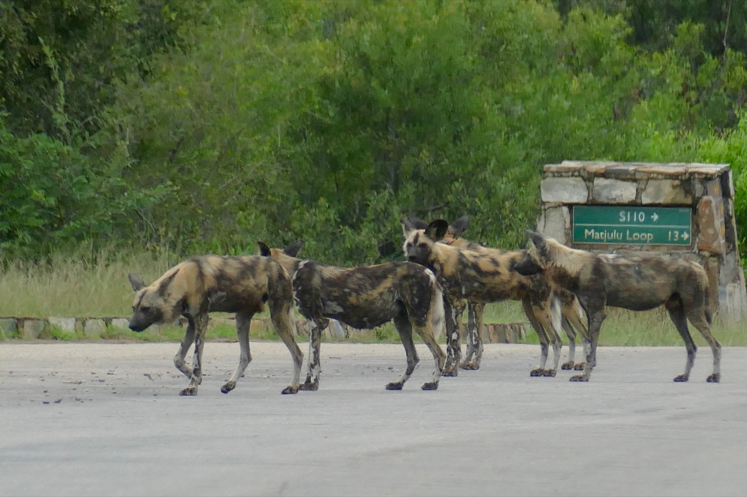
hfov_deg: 2.6
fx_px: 16586
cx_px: 374
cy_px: 248
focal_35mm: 800
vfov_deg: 1.7
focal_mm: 146
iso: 400
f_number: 4
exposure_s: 1/800
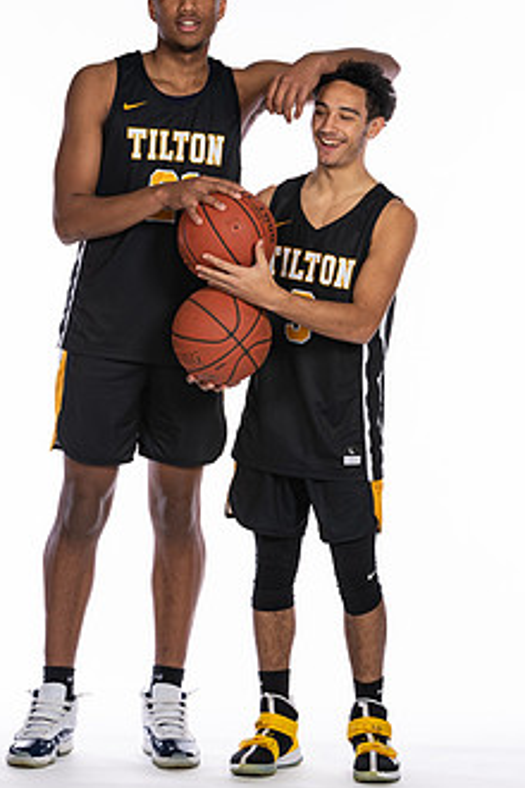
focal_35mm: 188
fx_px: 4112
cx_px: 253
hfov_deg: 7.3
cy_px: 365
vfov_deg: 10.9
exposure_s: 1/100
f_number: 5.6
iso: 100
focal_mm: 92
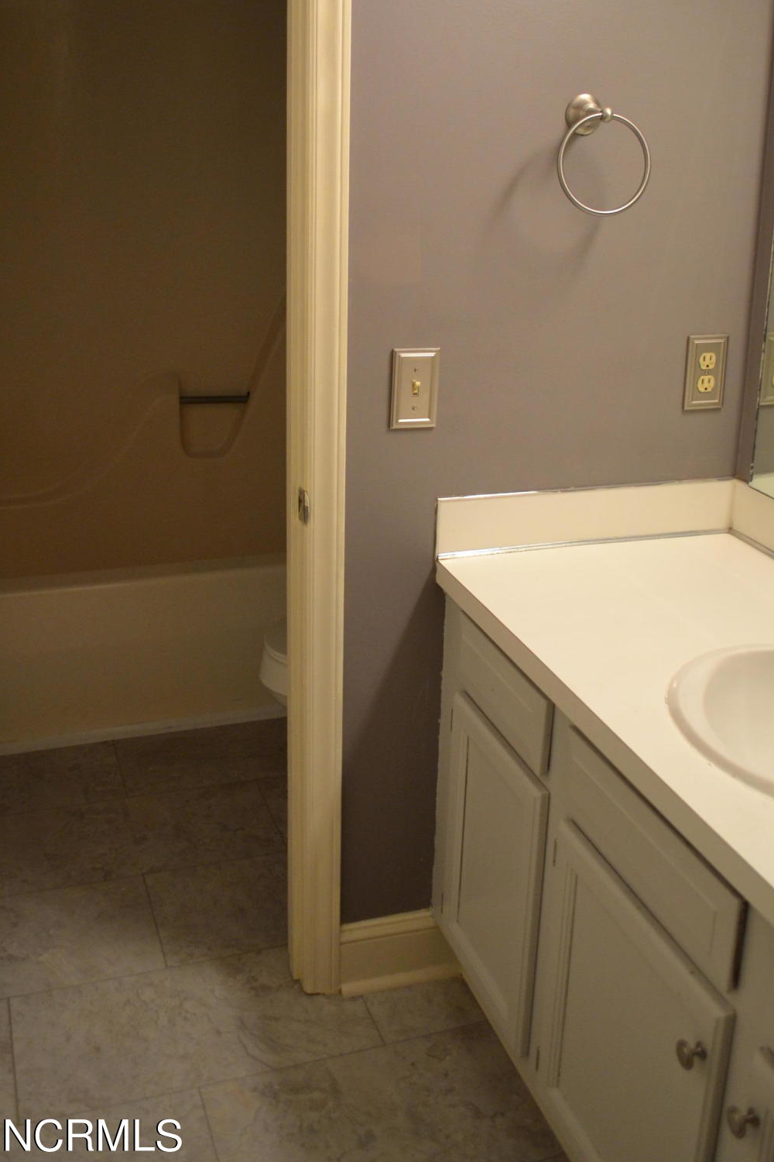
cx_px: 375
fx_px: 1161
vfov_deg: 52.5
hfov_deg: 36.9
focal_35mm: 36
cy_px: 430
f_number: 3.5
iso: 720
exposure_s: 1/60
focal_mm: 18
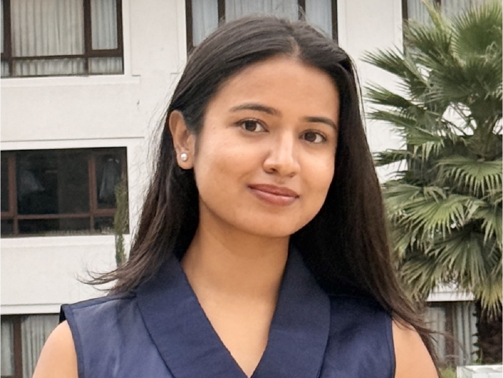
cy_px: 189
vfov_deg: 30.3
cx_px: 252
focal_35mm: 48
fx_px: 698
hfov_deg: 39.6
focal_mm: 6.76
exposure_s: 1/104
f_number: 1.78
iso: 125
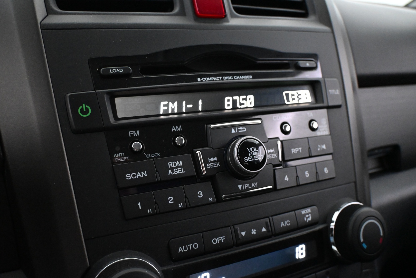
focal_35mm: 32
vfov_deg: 40.8
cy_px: 139
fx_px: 373
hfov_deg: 58.3
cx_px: 208
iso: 6400
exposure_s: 1/60
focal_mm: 21.5
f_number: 4
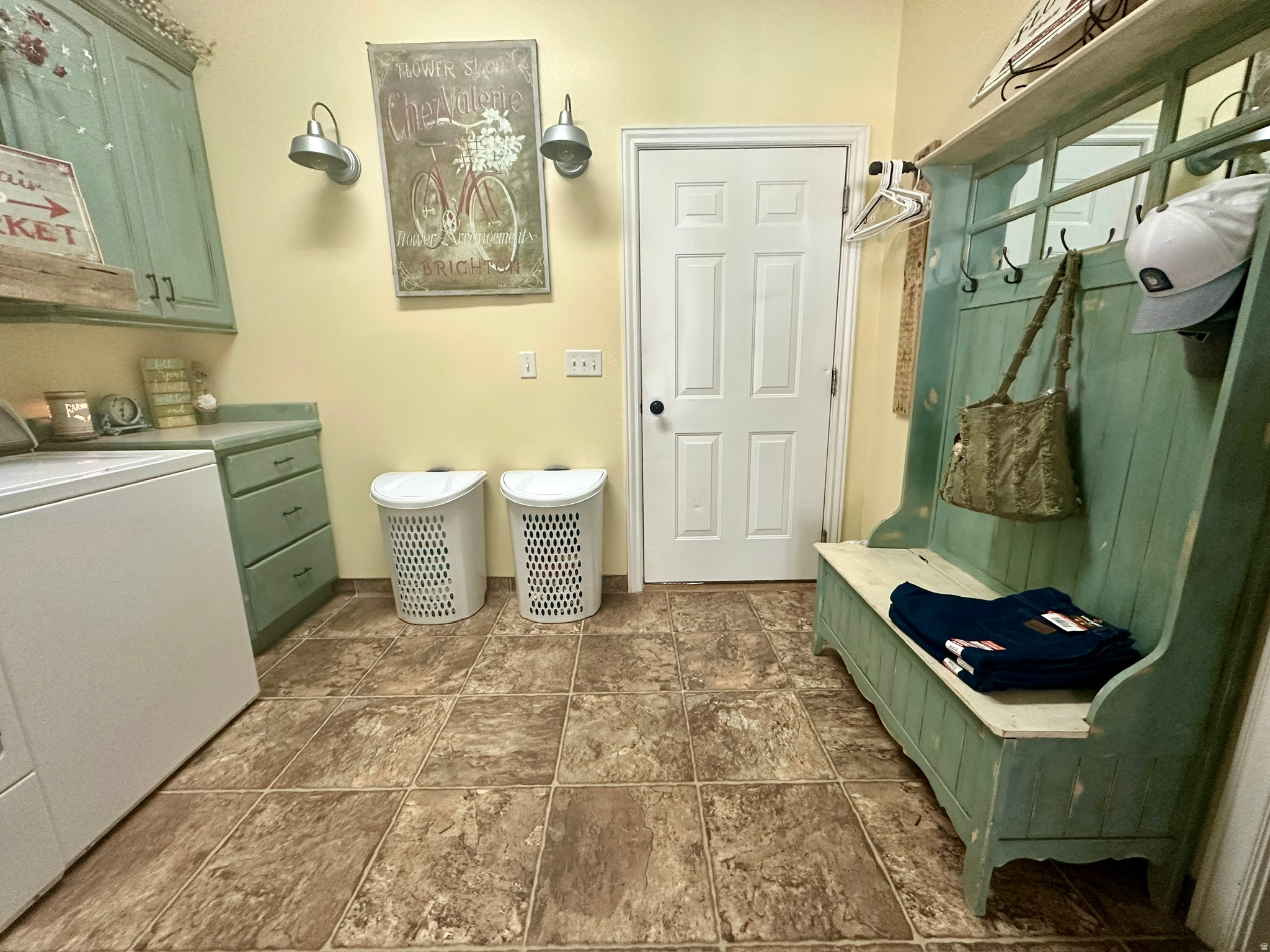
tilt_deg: -12.8
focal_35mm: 14
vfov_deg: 85.7
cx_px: 635
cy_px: 476
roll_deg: +0.3
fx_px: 514
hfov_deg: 102.1
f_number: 2.2
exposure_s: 1/60
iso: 250
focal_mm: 2.22
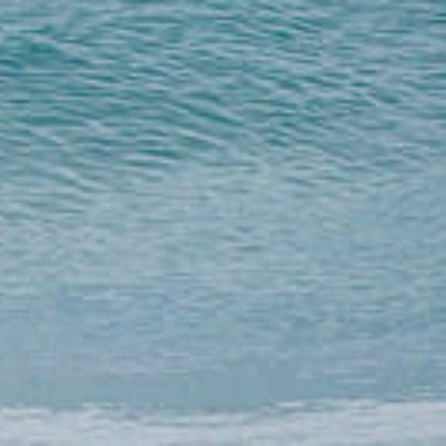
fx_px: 32973
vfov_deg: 0.8
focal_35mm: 2262
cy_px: -57
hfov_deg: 0.8
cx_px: -419
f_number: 5.6
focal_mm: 500
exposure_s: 1/1600
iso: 720
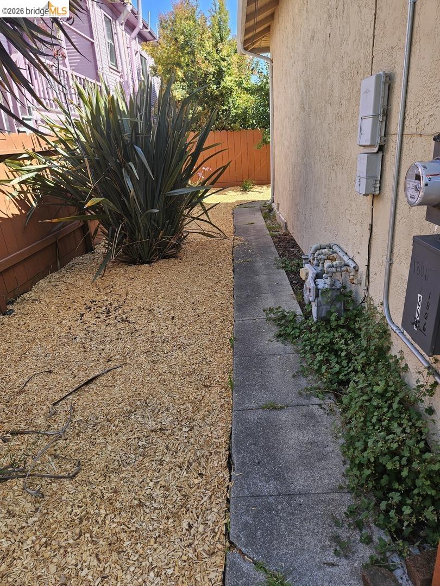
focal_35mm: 23
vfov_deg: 73.9
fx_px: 390
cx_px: 220
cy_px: 293
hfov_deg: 58.9
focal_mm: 5.4
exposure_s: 1/226
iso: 25
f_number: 1.8
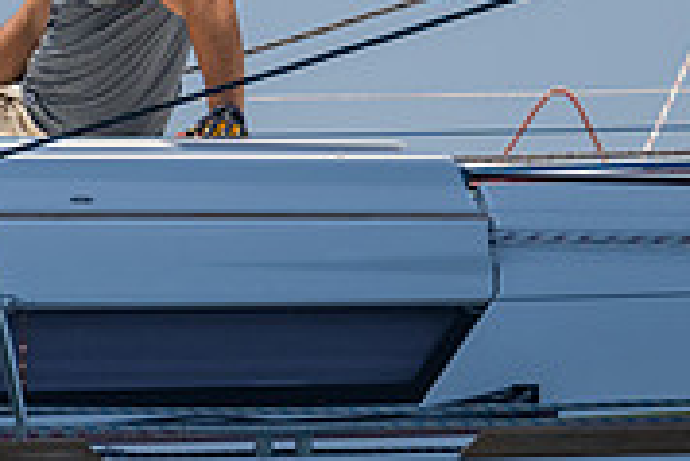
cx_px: -47
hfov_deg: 1.2
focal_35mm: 1739
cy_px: -536
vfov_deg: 0.8
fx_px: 33357
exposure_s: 1/2000
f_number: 6.3
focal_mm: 400
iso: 250
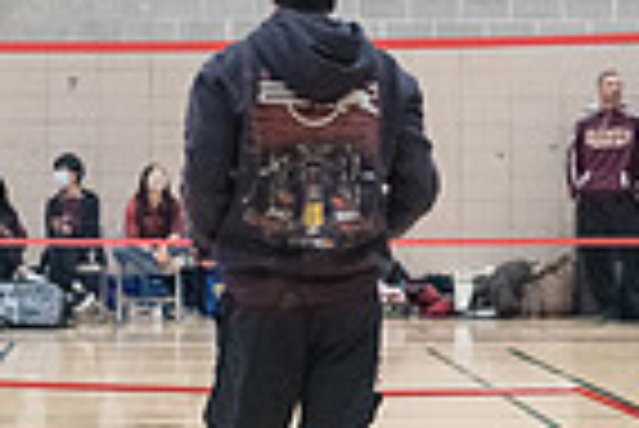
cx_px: 288
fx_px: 2559
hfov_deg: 14.2
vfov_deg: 9.6
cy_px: 232
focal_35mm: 144
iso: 8000
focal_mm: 35
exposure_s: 1/400
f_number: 3.5
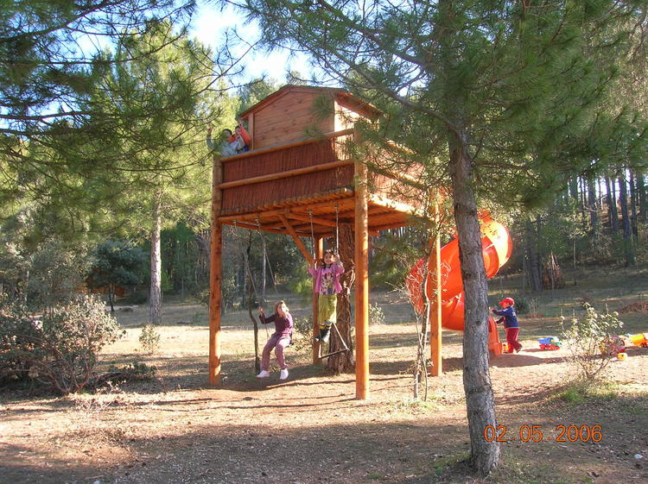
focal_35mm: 34
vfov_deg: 41.7
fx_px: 636
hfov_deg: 54.0
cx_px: 324
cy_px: 242
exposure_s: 1/39.2
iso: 50
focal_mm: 5.7
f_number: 4.9
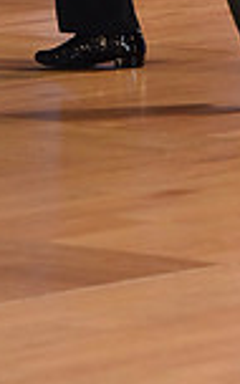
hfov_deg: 2.9
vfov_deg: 4.6
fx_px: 4730
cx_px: -92
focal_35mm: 452
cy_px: -278
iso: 2000
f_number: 5
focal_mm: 116
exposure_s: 1/320
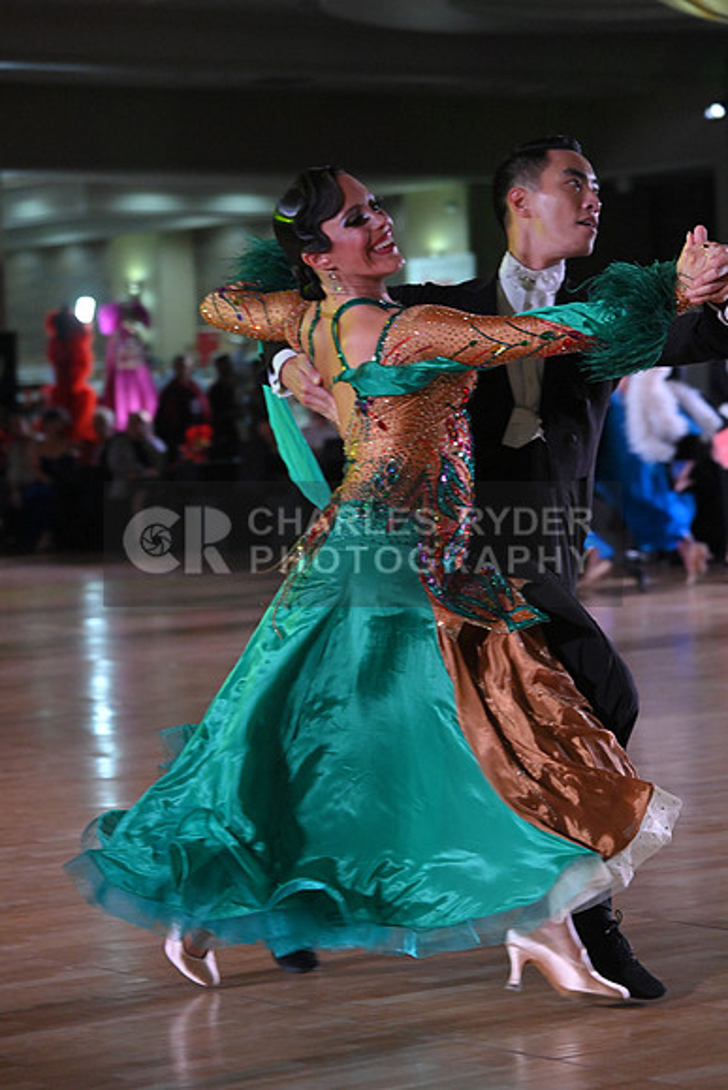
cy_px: 545
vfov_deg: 18.6
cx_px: 364
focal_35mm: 110
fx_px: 3334
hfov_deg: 12.5
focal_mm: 110
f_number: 5.6
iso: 4000
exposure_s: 1/400
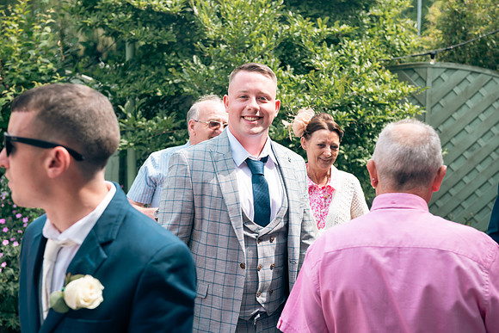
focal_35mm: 58
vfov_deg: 23.4
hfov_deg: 34.5
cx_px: 250
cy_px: 166
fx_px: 804
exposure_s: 1/200
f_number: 5
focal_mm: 58
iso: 100
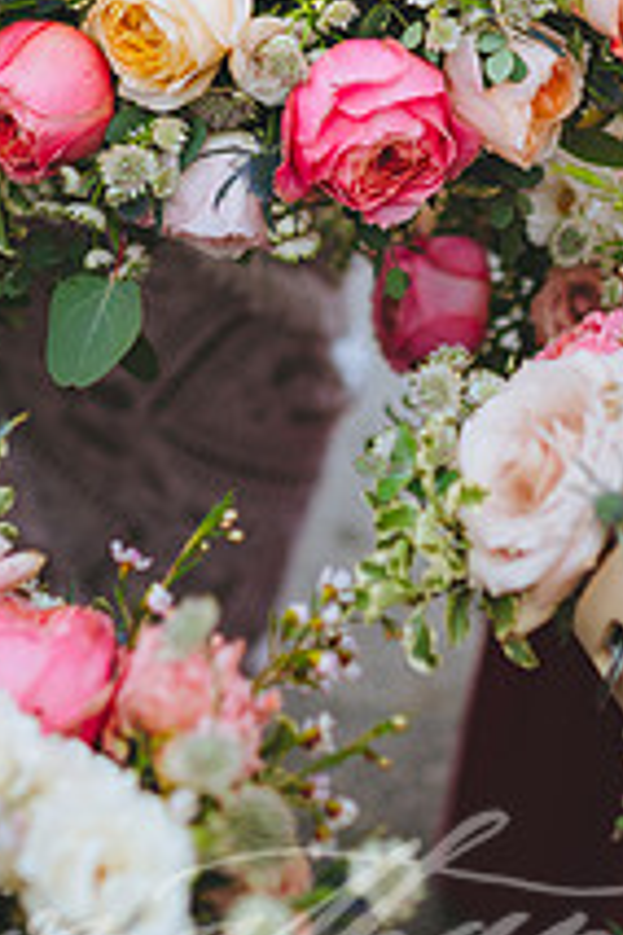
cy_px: 132
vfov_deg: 26.6
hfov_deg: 18.4
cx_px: 377
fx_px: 1921
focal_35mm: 74
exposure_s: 1/2500
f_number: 2
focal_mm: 35
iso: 100
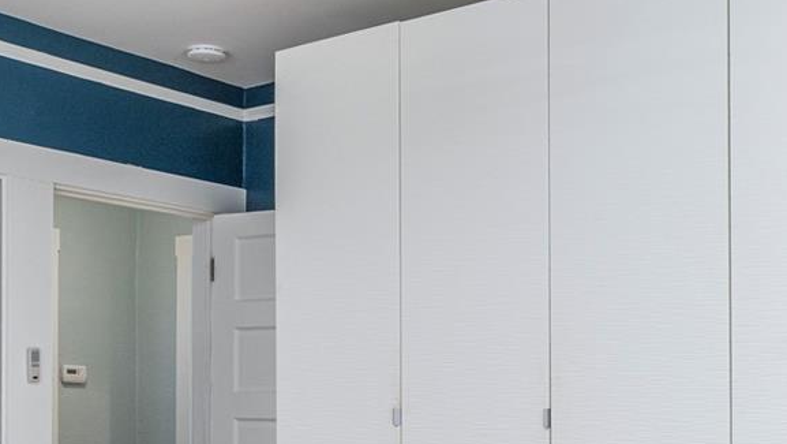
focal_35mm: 52
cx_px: 432
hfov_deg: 39.8
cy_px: 422
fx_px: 1085
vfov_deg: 22.4
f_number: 8
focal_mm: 14
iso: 320
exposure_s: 1/125
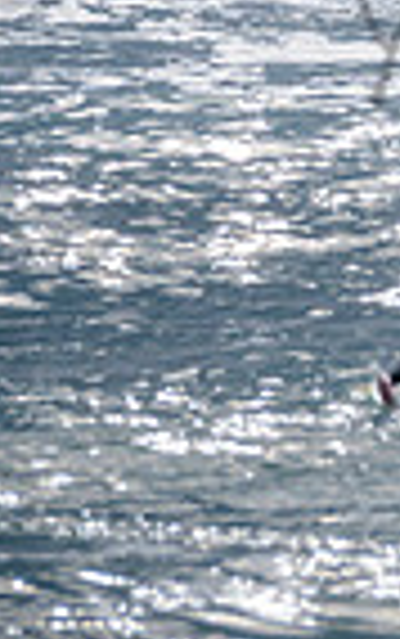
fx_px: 44544
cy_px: -199
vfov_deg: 0.8
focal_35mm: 2559
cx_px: 534
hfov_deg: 0.5
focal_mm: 500
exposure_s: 1/2000
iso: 800
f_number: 13
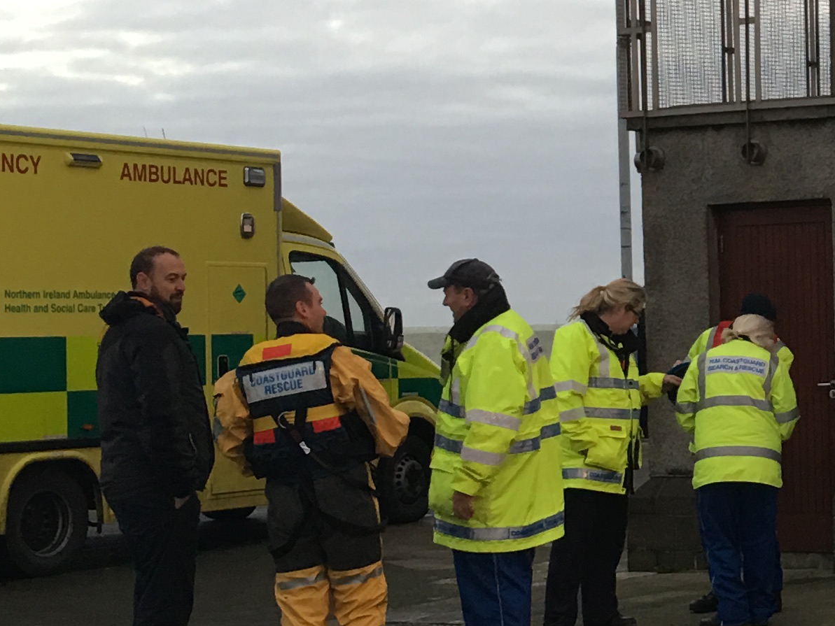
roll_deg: +1.0
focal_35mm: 98
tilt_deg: +0.4
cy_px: 325
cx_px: 958
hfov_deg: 19.1
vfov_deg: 15.1
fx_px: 2364
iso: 50
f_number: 2.2
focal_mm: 4.15
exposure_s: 1/17
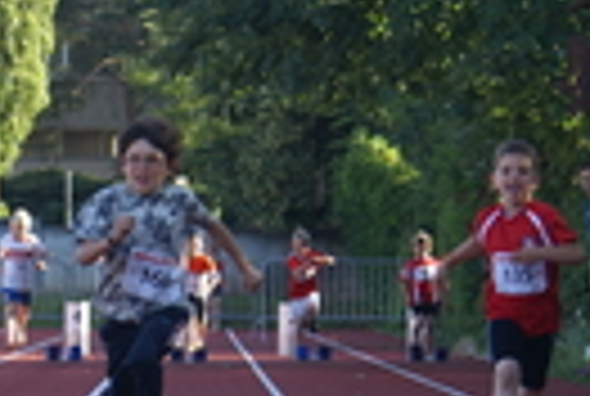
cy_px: 142
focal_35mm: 432
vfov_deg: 3.2
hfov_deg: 4.8
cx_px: 117
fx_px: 7096
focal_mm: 70
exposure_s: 1/250
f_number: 5.6
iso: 320
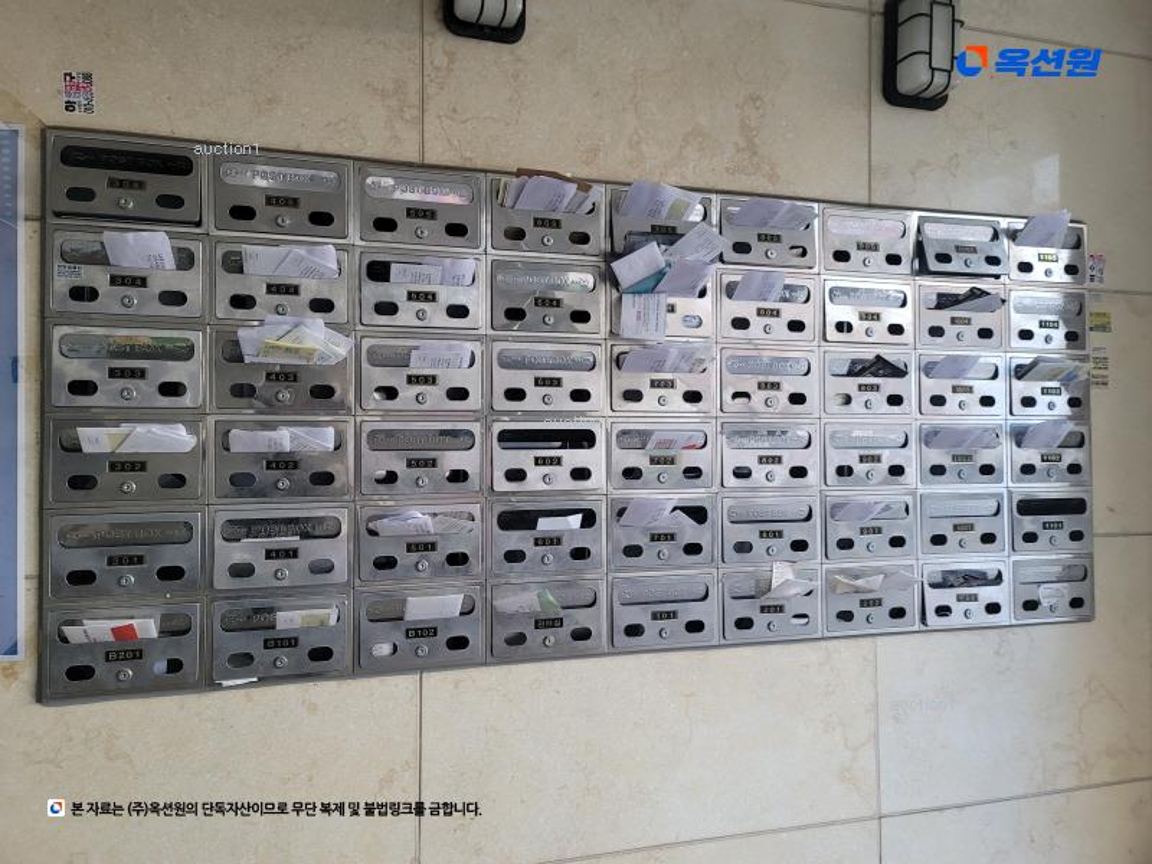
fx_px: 832
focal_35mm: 25
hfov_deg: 69.4
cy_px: 432
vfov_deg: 54.9
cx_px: 576
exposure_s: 1/120
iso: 160
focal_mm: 7
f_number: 1.8
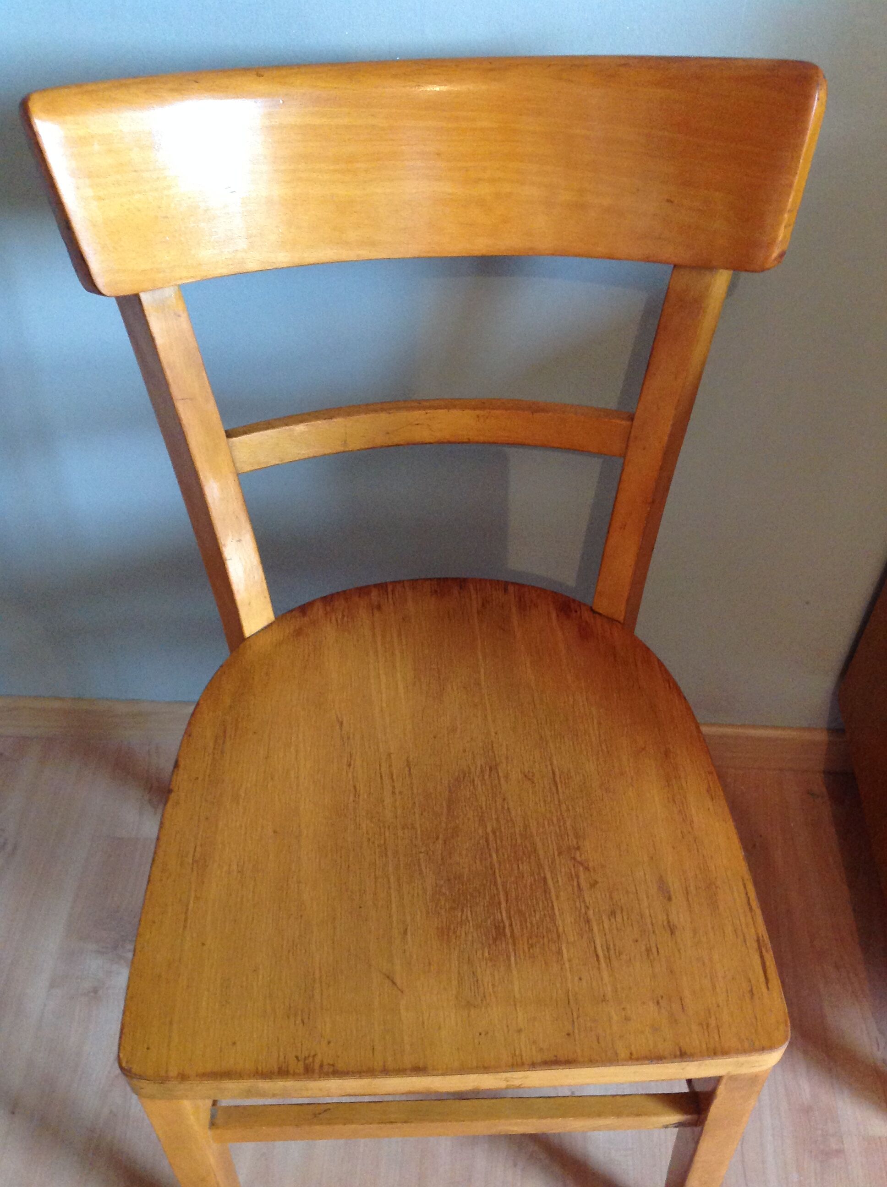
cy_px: 594
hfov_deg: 40.6
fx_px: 1199
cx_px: 444
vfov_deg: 52.7
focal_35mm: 35
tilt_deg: -48.6
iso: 250
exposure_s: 1/15
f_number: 2.4
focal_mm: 4.28
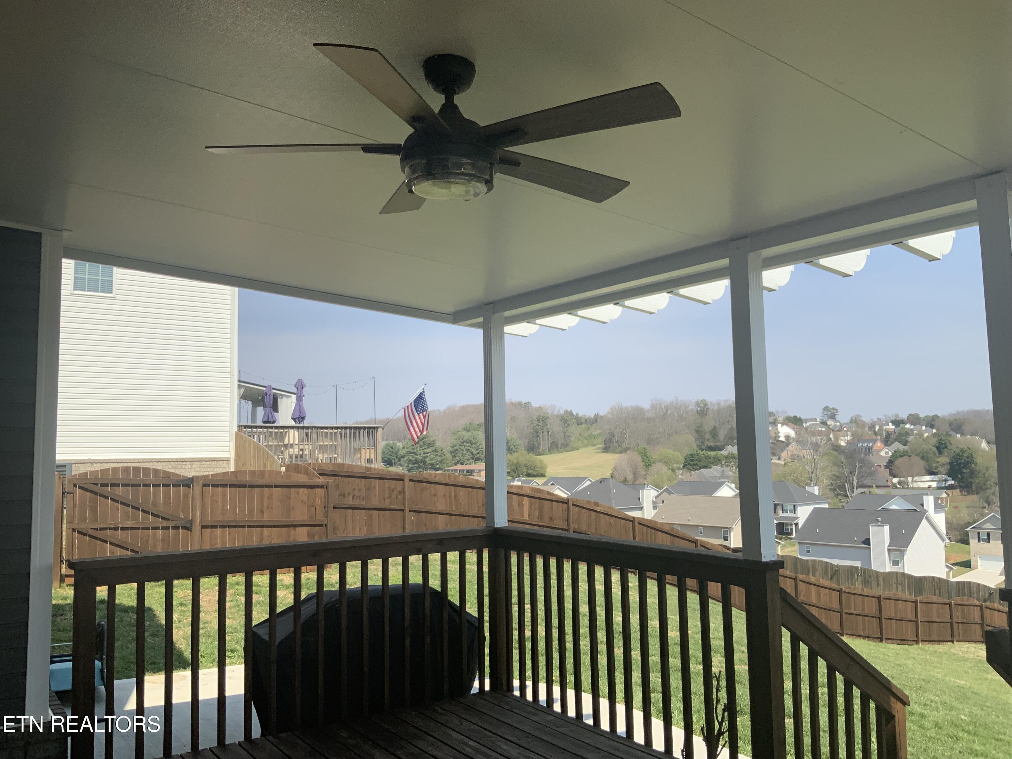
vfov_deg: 48.2
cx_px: 506
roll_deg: +1.0
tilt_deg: +7.9
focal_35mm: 29
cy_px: 380
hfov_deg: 61.7
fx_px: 848
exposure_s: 1/1451
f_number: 1.8
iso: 16
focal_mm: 3
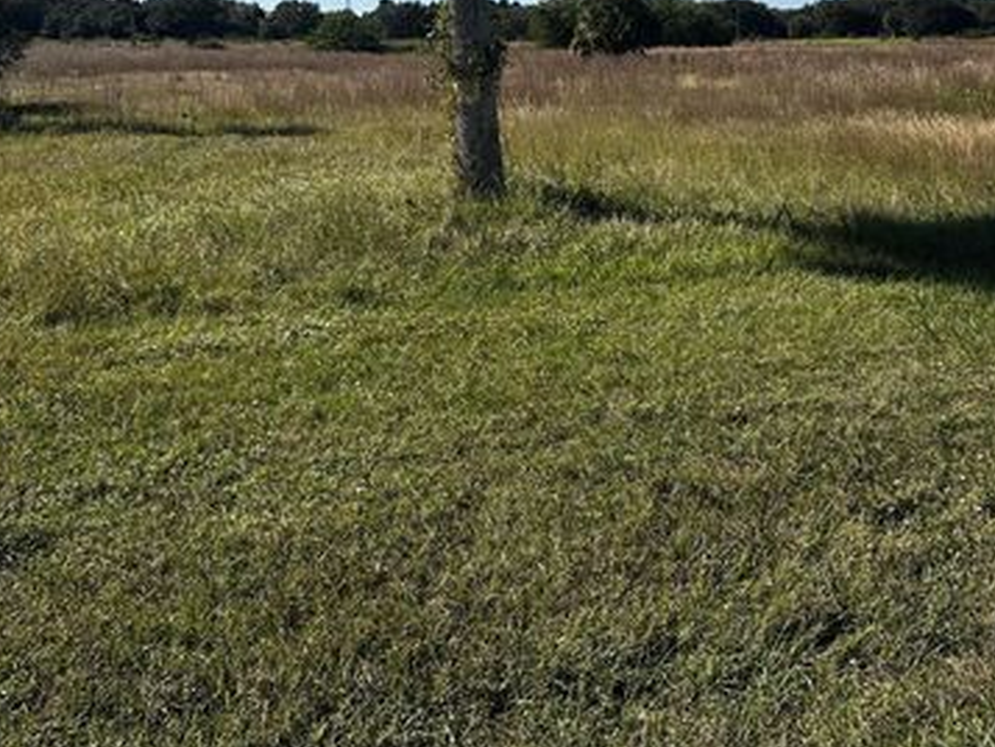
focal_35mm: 43
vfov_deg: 32.9
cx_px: 580
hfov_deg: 43.7
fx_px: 1236
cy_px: 178
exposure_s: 1/4545
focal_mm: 6.86
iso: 80
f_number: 1.78
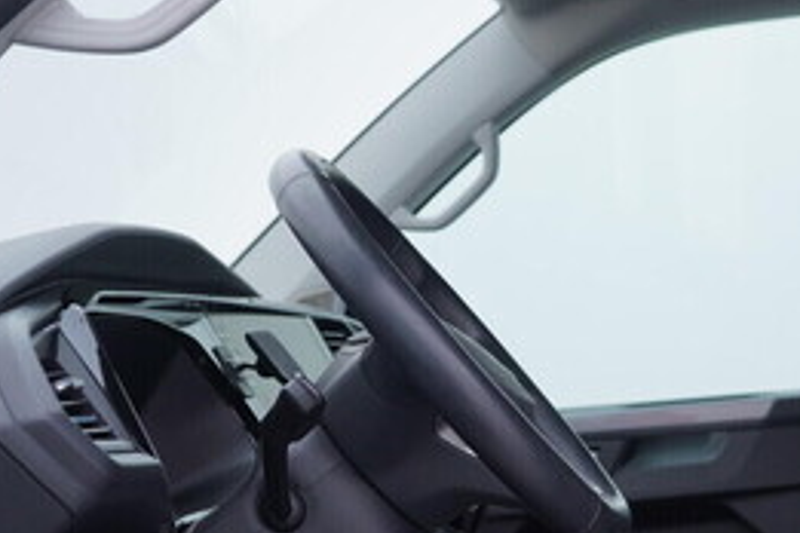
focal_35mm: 76
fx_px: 1689
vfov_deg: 17.8
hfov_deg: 26.1
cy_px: 433
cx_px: 659
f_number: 3.2
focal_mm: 24
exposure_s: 1/50
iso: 125
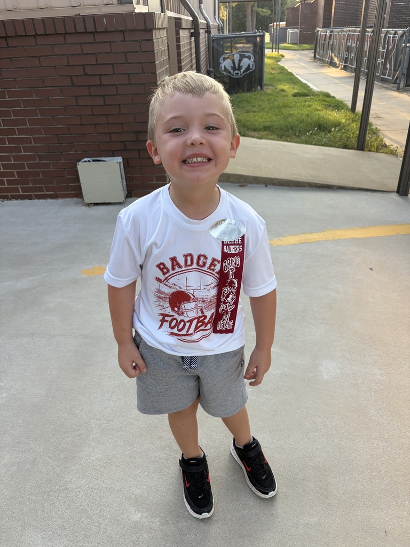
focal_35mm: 26
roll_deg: +2.4
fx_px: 411
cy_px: 274
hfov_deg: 53.1
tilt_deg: -31.0
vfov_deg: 67.3
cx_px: 205
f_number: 1.6
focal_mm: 5.96
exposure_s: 1/217
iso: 40
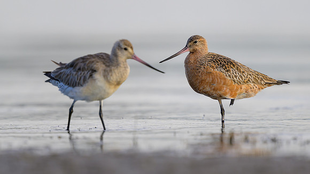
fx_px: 7211
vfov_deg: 1.4
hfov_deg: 2.5
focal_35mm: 877
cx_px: 173
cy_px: 93
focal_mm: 400
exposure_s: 1/1600
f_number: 2.8
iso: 180
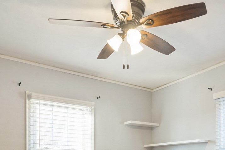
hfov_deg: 50.5
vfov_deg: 31.0
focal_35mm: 38
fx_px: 237
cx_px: 131
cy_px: 167
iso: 400
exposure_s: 1/8
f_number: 10
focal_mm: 16
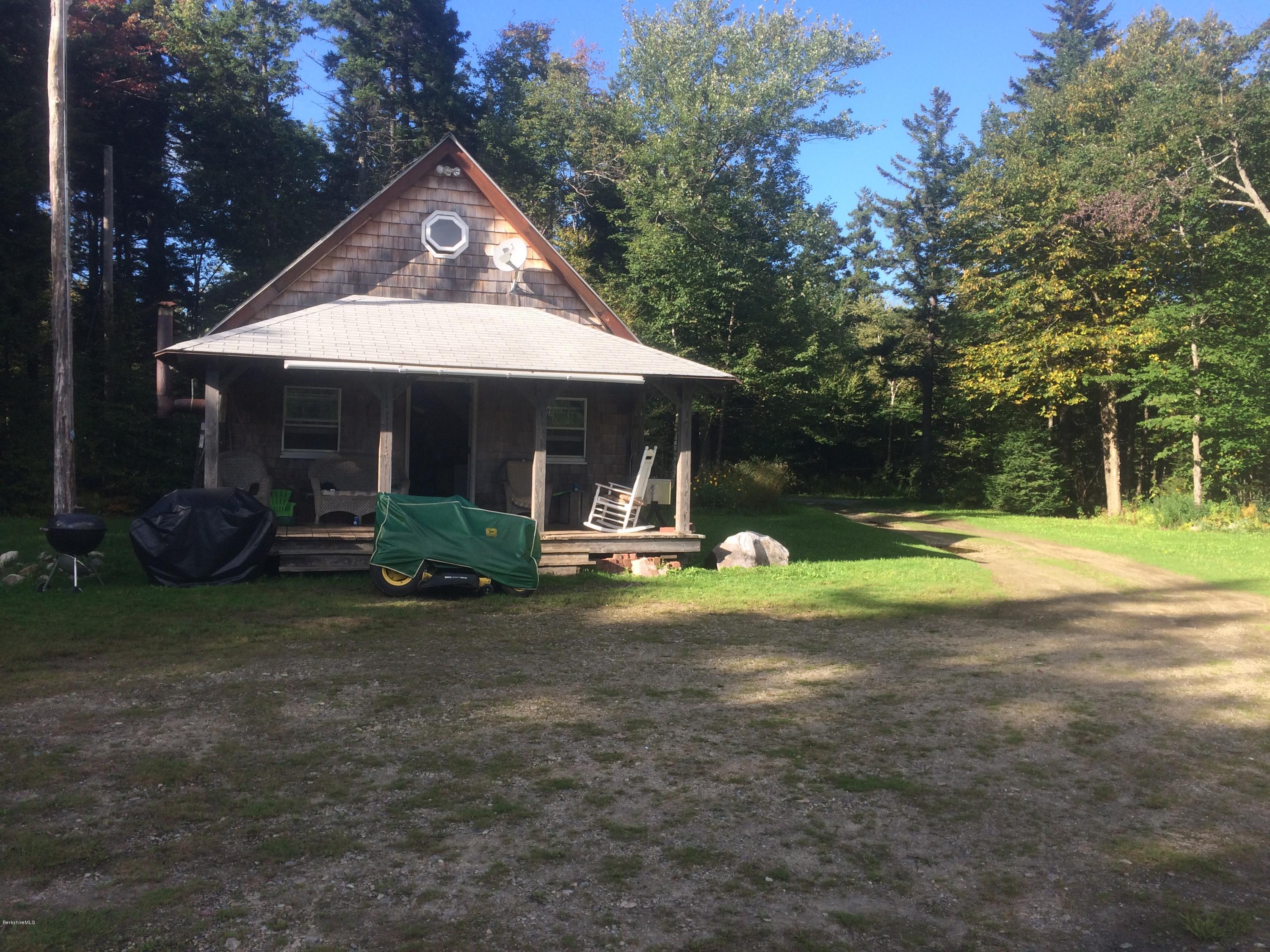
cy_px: 476
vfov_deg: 48.2
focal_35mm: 29
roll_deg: -2.2
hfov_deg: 61.7
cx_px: 635
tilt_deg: +0.5
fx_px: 1064
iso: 32
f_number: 2.2
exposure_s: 1/595
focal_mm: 4.15
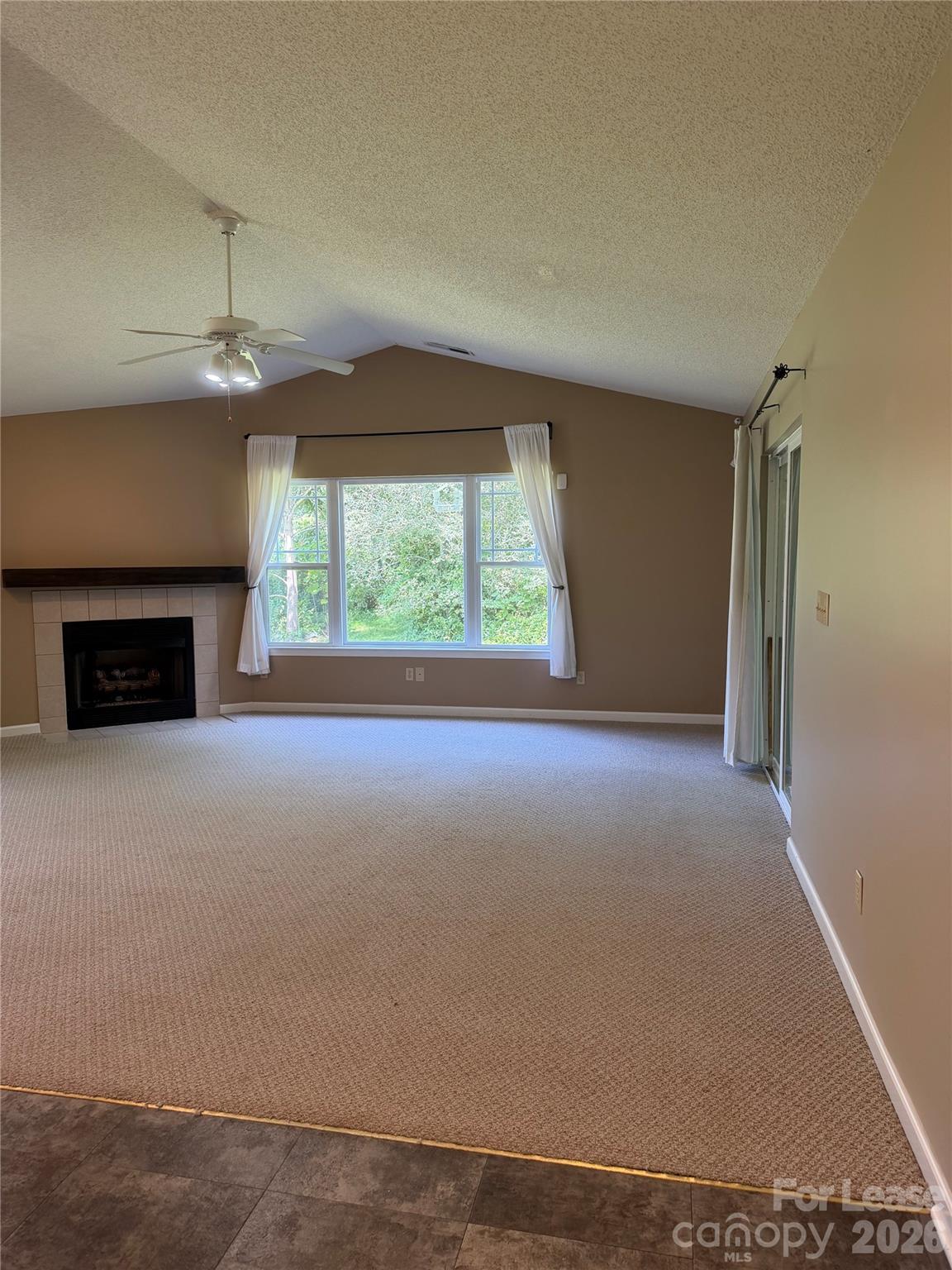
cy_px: 635
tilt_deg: -4.2
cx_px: 476
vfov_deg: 71.6
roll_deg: +0.1
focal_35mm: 24
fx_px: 880
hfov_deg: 56.8
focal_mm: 6.76
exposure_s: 1/120
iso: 125
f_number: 1.78
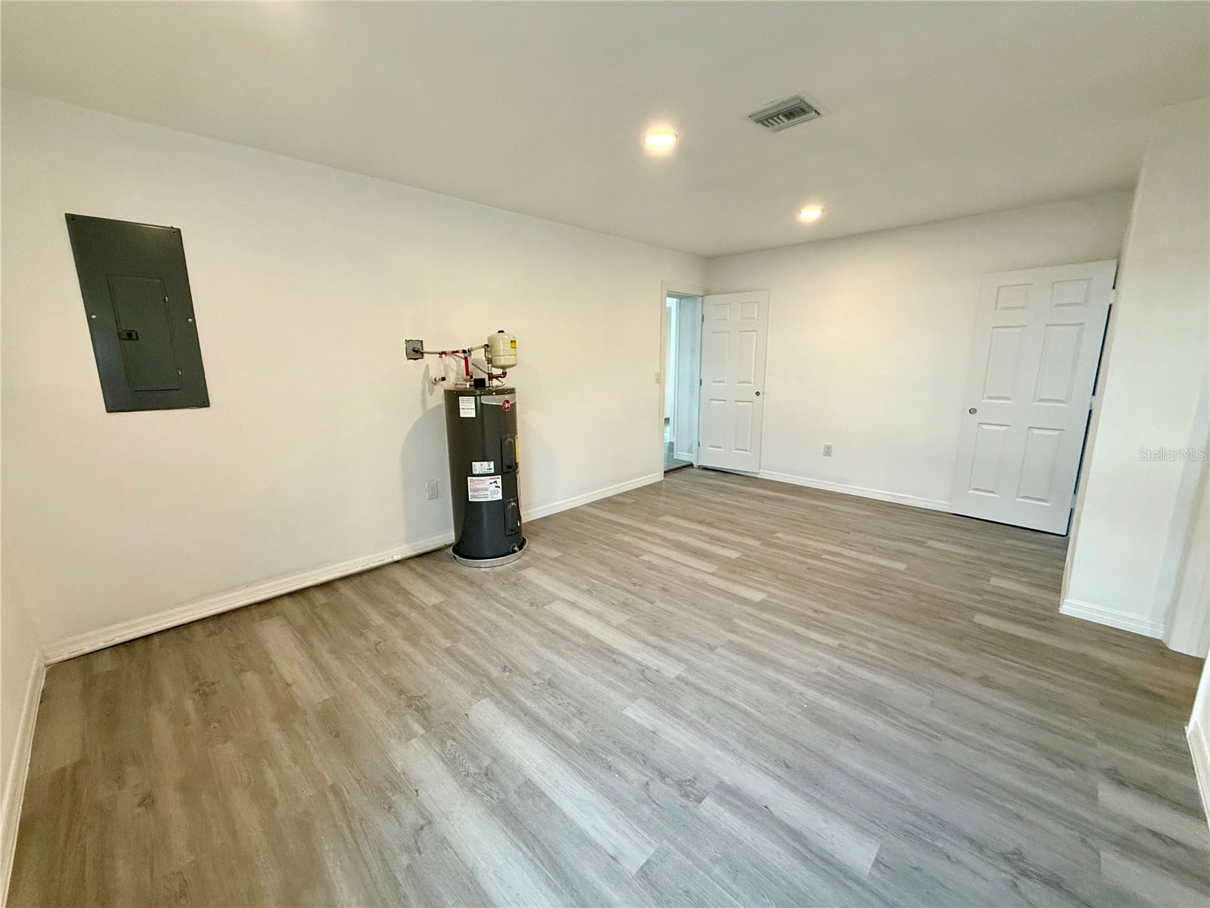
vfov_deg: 85.7
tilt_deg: -9.9
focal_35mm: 14
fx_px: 489
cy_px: 454
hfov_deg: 102.1
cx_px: 605
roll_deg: +0.5
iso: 320
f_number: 2.2
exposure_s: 1/120
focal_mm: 2.22
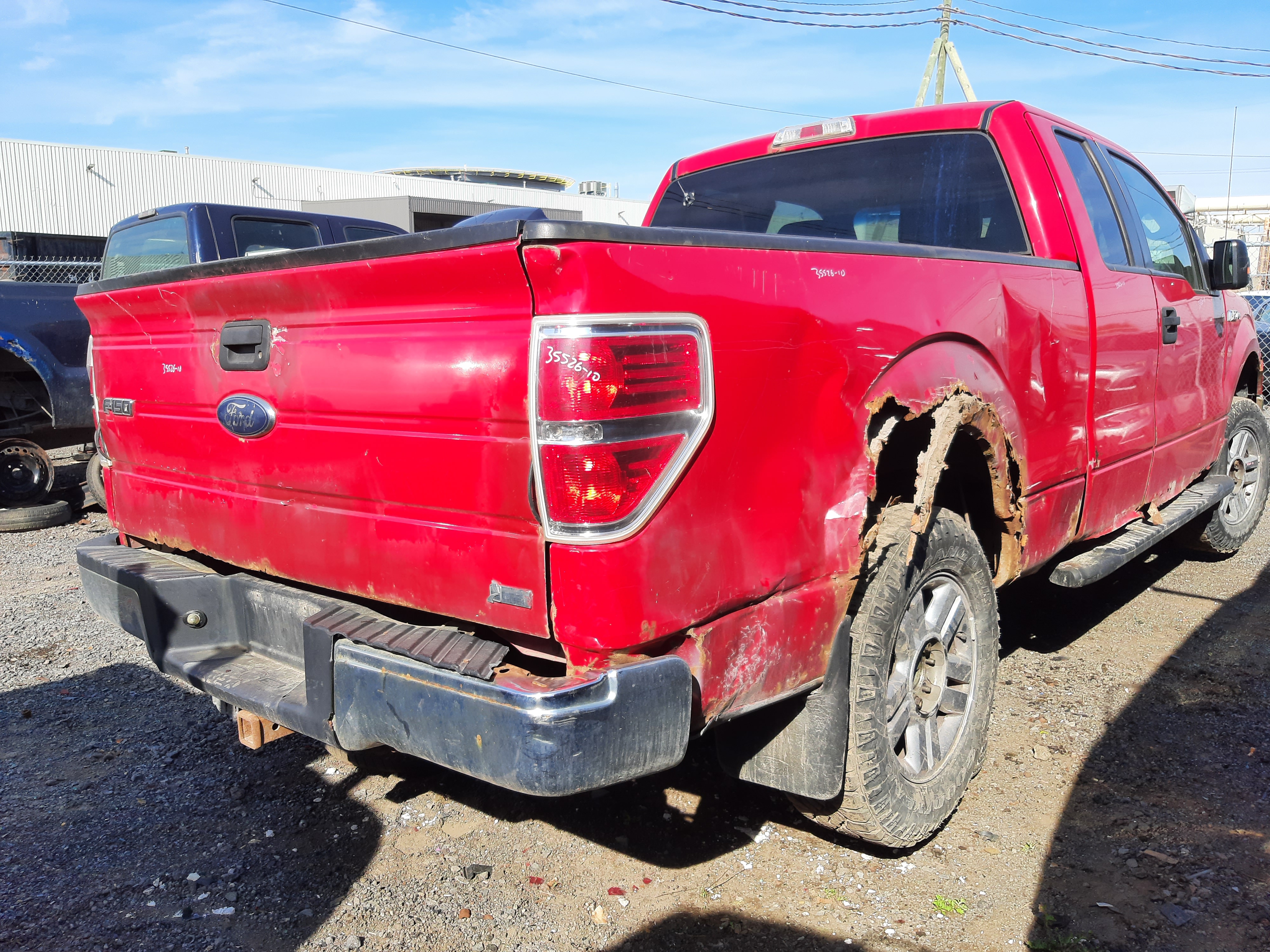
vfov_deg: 53.1
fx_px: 954
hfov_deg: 67.3
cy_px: 476
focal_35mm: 26
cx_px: 635
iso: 40
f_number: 1.7
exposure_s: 1/858
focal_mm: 3.92
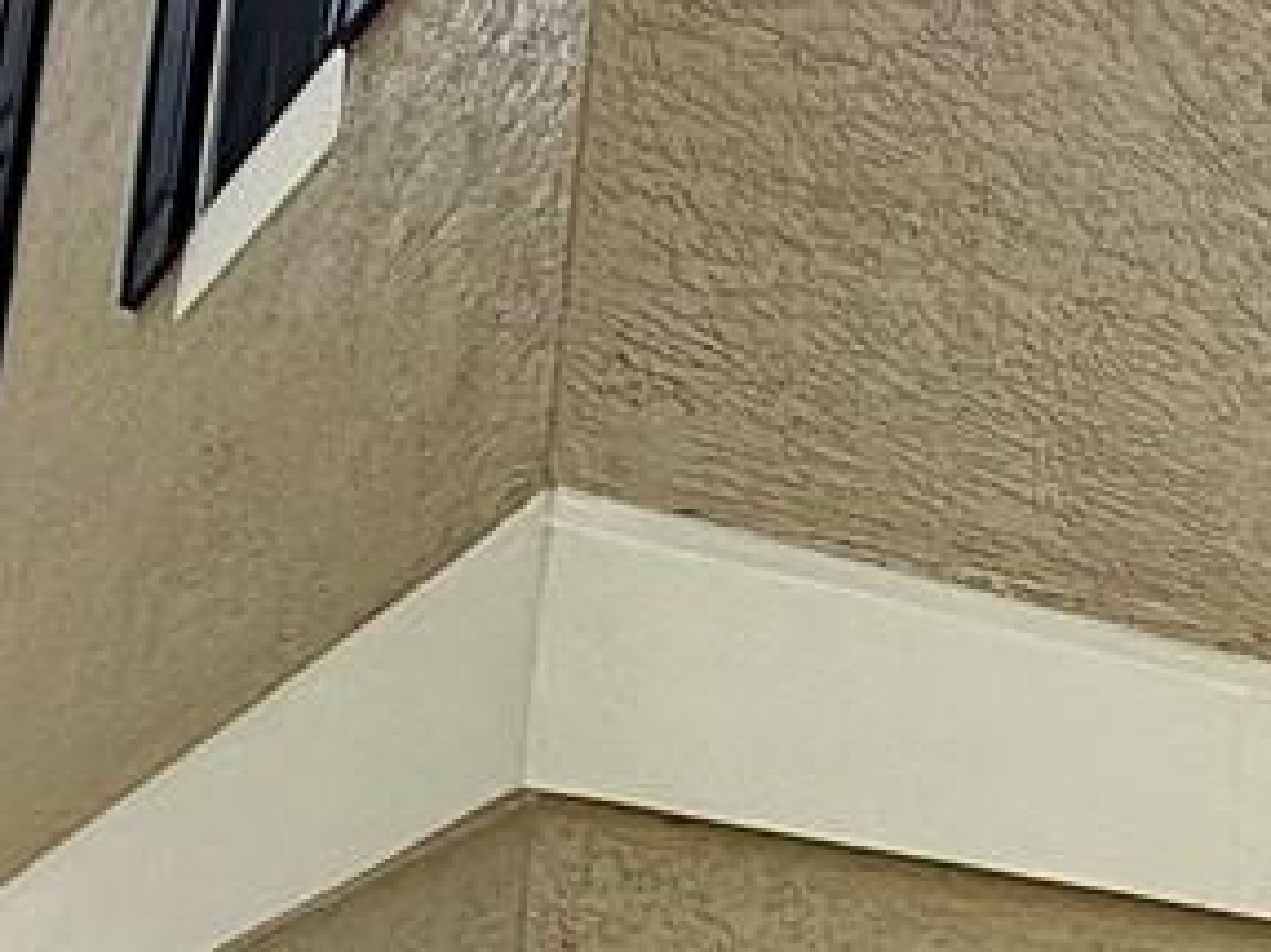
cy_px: 1094
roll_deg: -0.1
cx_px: 2338
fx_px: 2863
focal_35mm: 78
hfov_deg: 18.8
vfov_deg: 18.1
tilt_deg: +9.7
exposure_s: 1/970
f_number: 2.2
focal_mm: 2.22
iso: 50
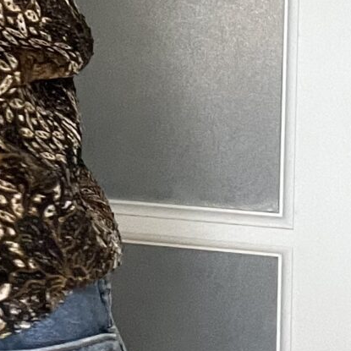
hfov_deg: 12.5
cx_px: -225
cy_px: -112
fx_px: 1503
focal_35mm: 131
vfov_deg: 12.9
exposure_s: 1/37
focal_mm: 2.71
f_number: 2.2
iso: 320
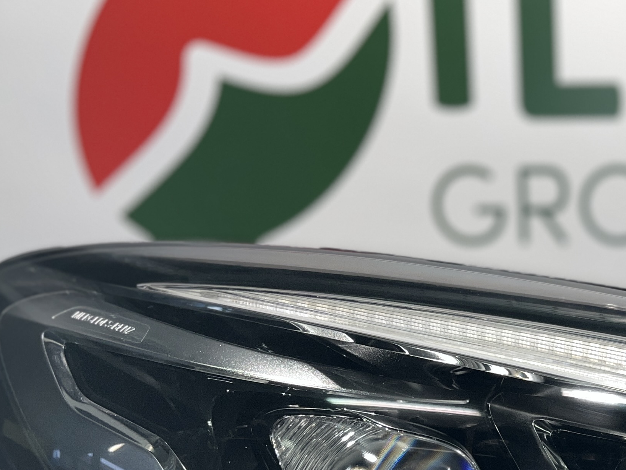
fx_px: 1158
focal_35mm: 64
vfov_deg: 22.0
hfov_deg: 28.1
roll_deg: -0.3
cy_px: 480
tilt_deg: -12.2
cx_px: 650
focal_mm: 5.1
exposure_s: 1/100
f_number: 1.6
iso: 32
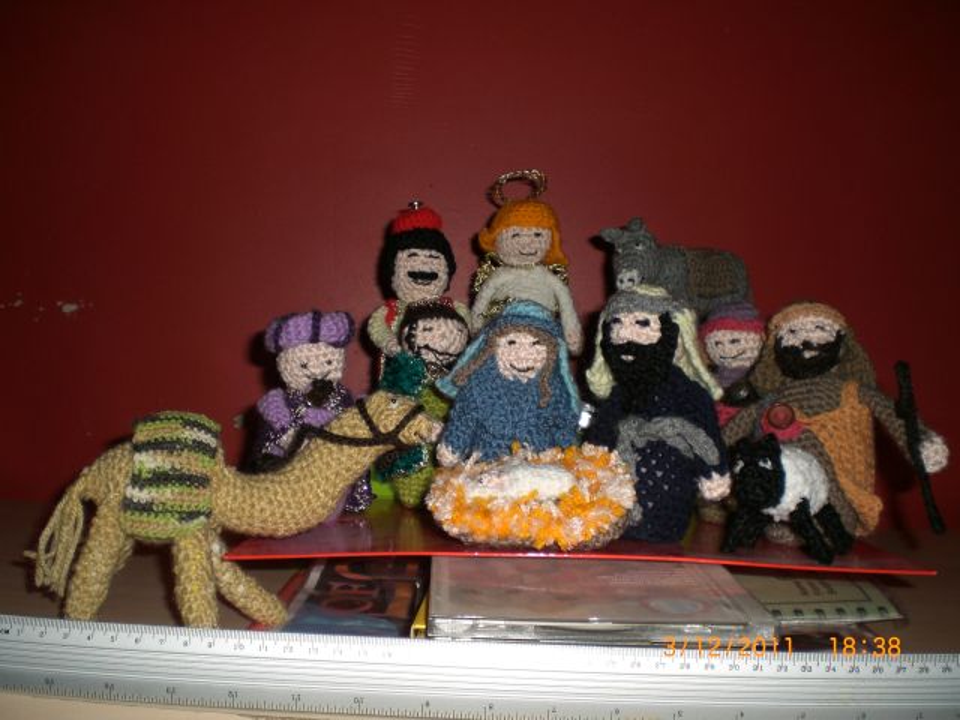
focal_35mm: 38
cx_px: 480
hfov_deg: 49.0
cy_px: 360
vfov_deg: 37.7
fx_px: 1054
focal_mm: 6.3
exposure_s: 1/60
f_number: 3.1
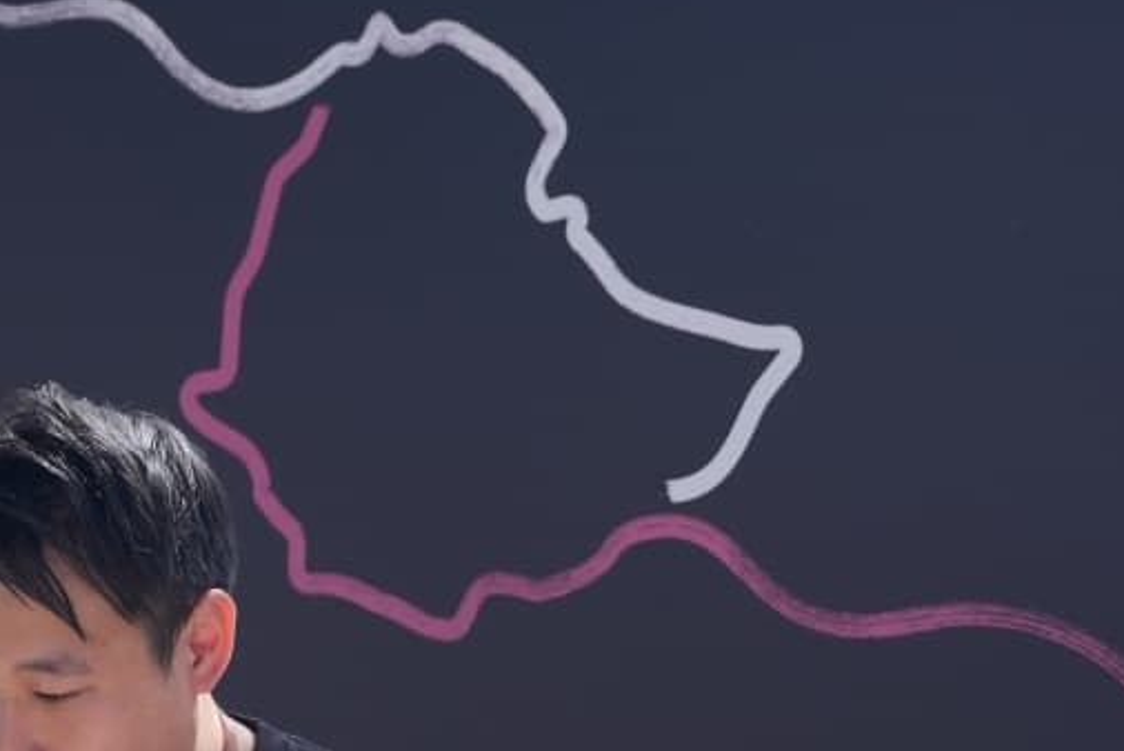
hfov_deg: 12.6
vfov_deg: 8.4
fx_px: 4998
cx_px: -158
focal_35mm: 160
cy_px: 1100
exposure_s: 1/640
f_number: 4
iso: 250
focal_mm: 50
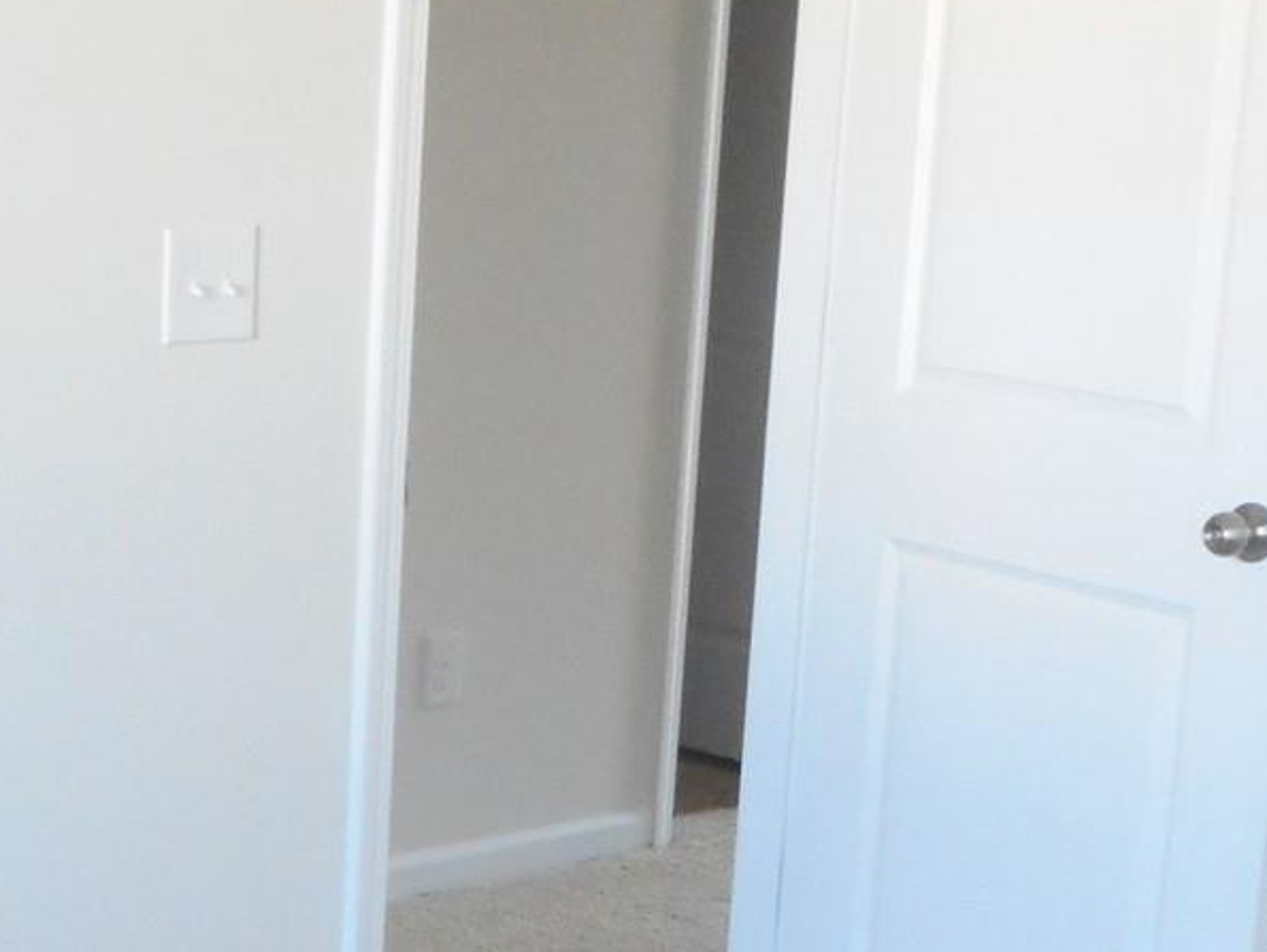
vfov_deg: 17.1
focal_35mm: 86
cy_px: 690
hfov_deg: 22.2
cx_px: 141
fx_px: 3150
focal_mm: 4.5
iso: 400
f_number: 3.7
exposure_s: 1/30
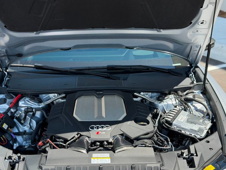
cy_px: 98
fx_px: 366
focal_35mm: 56
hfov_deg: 34.3
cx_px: 100
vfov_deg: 26.1
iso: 80
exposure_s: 1/1330
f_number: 1.78
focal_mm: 6.76
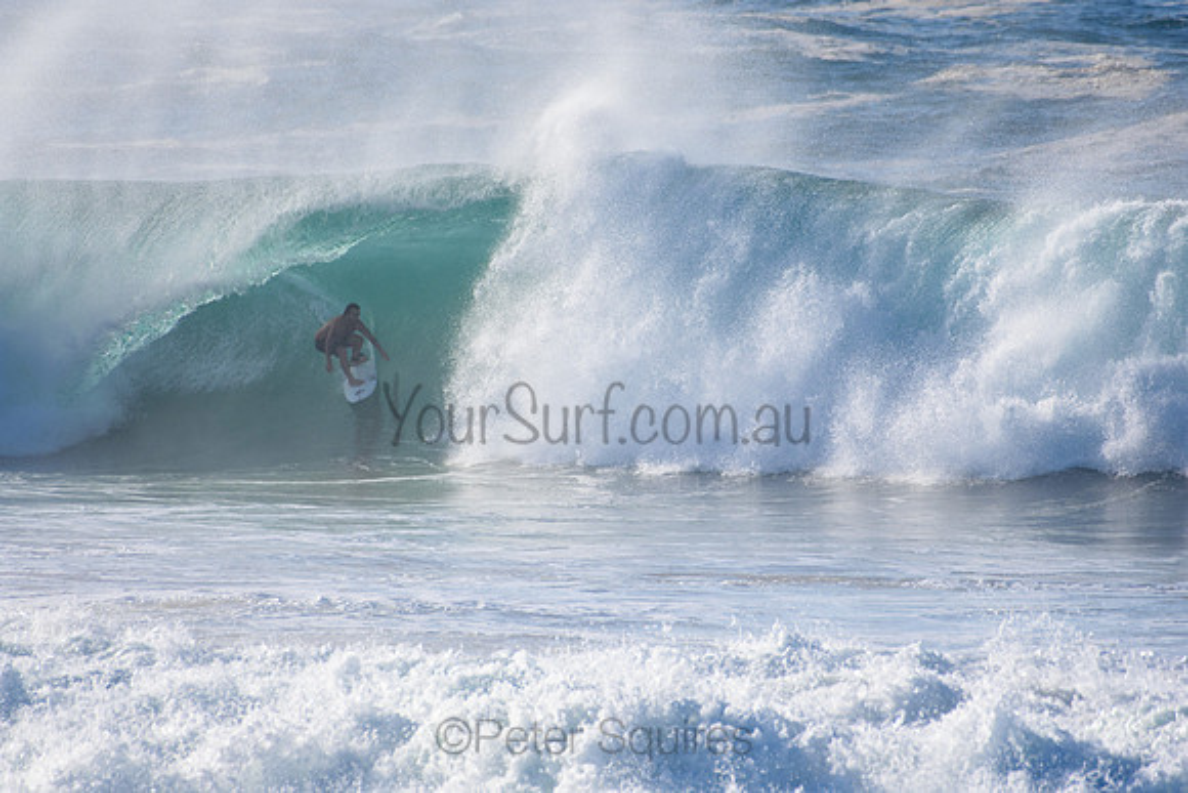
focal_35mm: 750
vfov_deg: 1.8
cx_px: 594
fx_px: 24755
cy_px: 396
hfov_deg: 2.7
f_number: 5.6
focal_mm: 500
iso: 280
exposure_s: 1/2000
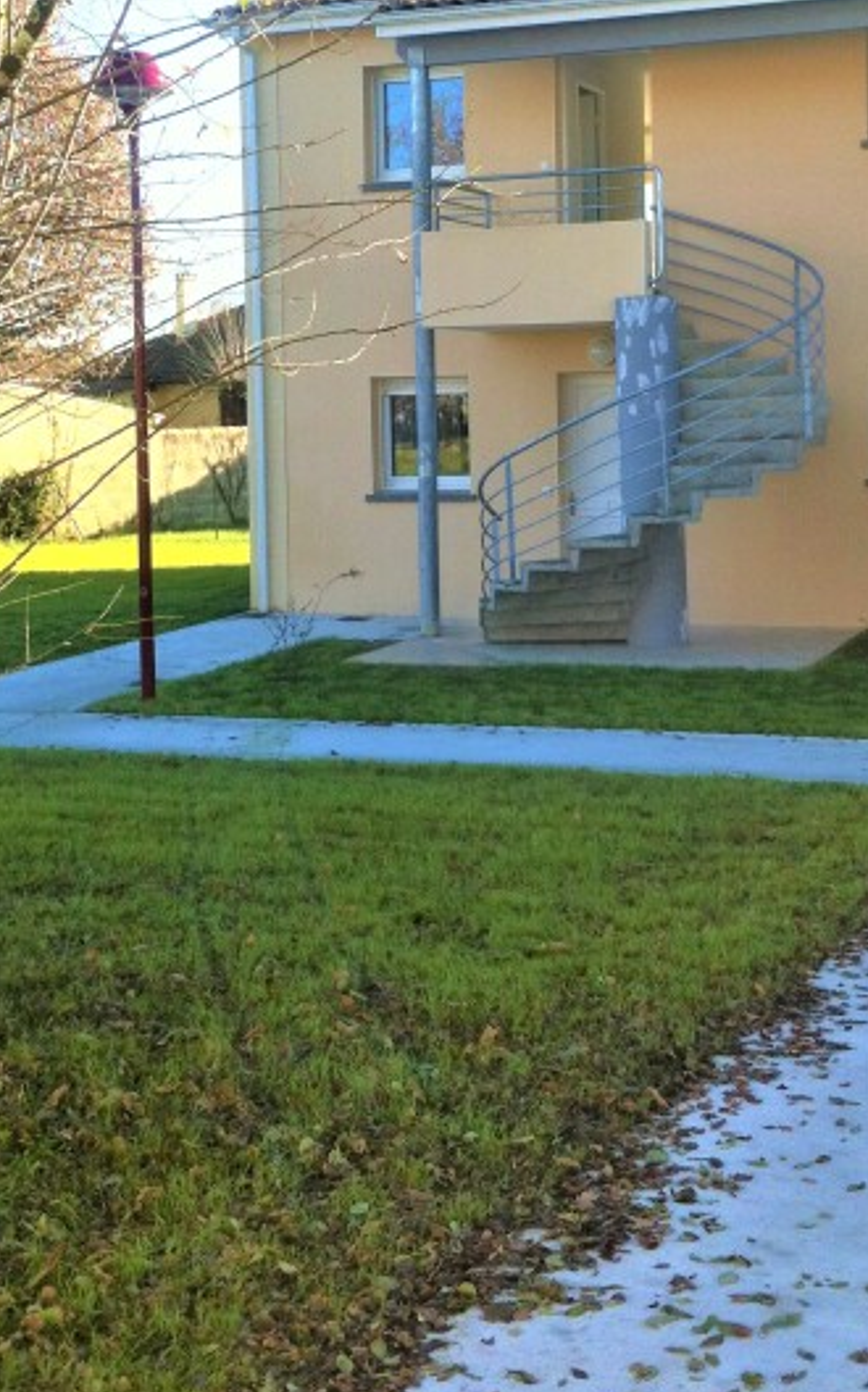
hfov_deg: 23.1
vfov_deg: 35.9
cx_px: 485
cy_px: 441
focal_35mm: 56
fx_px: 2122
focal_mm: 3.85
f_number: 2.8
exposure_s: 1/412
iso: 80
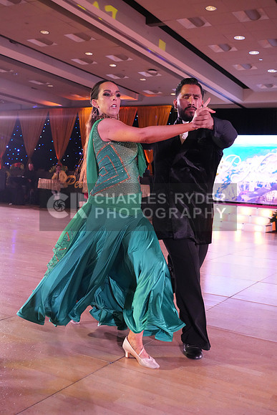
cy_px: 208
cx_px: 138
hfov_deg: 35.1
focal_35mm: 38
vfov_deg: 50.7
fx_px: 438
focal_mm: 38
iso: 6400
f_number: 5
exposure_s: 1/400
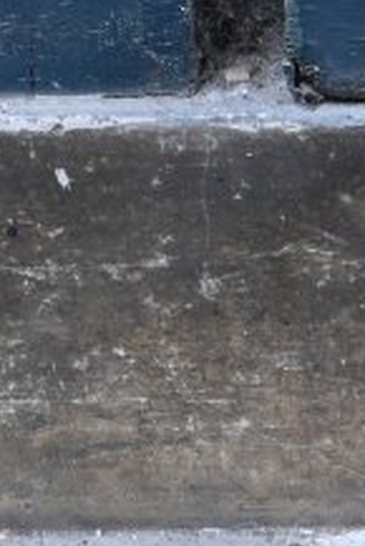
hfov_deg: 5.3
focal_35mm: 257
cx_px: 642
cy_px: 460
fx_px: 3898
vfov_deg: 8.0
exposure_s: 1/160
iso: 400
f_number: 4
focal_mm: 31
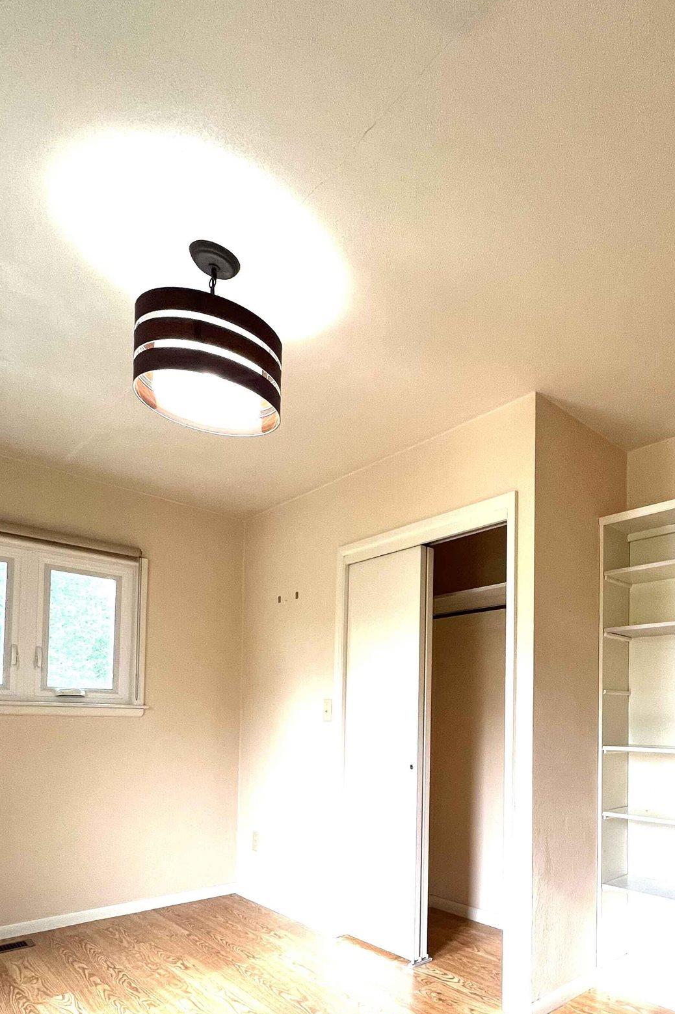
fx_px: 563
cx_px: 540
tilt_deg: +1.6
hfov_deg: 57.3
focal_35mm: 20
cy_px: 710
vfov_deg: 79.9
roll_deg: +0.2
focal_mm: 1.57
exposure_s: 1/100
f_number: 1.8
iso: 125
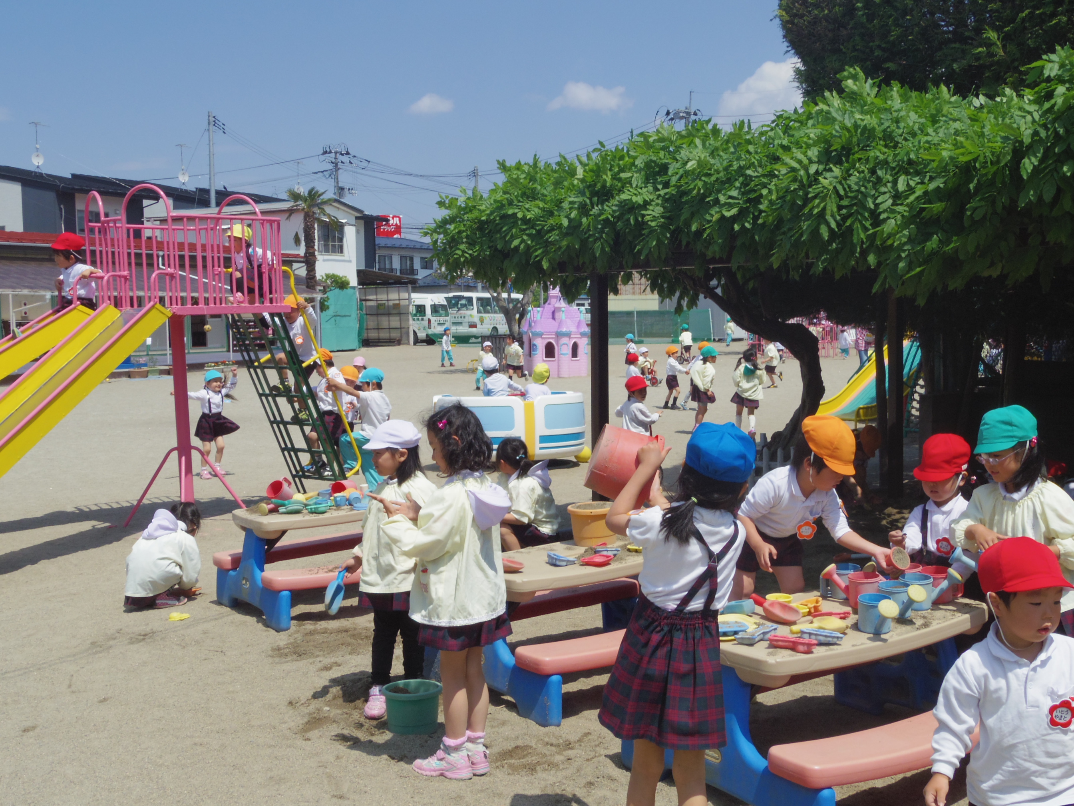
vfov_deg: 34.3
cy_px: 403
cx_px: 537
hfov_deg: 44.8
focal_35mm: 42
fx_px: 1303
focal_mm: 7.7
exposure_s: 1/1000
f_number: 5.6
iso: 200
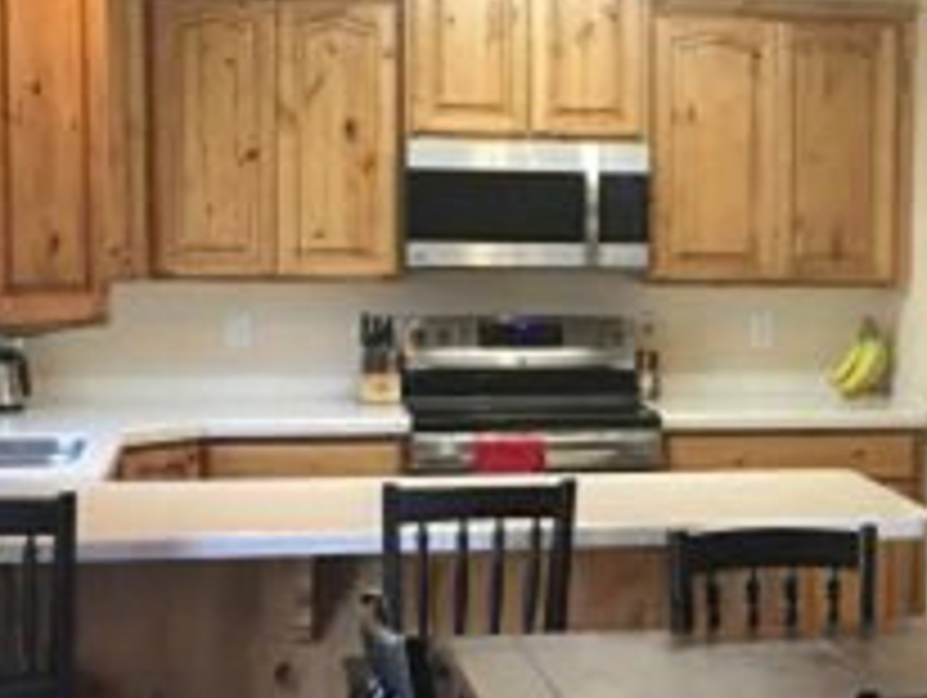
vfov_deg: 16.4
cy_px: 419
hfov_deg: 20.5
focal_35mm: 90
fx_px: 2413
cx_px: 1066
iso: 40
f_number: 2.2
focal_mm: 4.15
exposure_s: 1/15
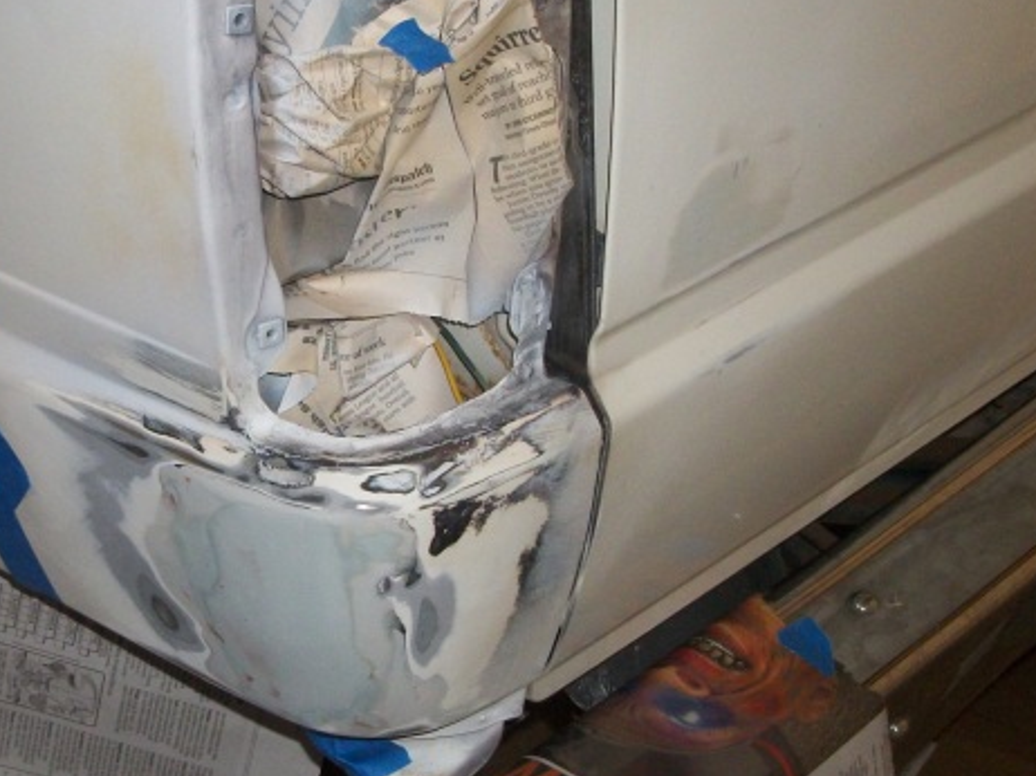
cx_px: 298
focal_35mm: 71
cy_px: 475
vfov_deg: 20.7
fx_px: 2124
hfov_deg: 27.1
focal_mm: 5.7
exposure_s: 1/30
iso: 160
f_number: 2.9
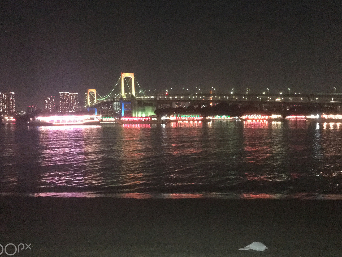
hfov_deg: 51.3
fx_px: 356
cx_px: 178
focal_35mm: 36
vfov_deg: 39.7
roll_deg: +0.8
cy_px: 125
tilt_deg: -1.8
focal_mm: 4.15
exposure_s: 1/16
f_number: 2.2
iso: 1250
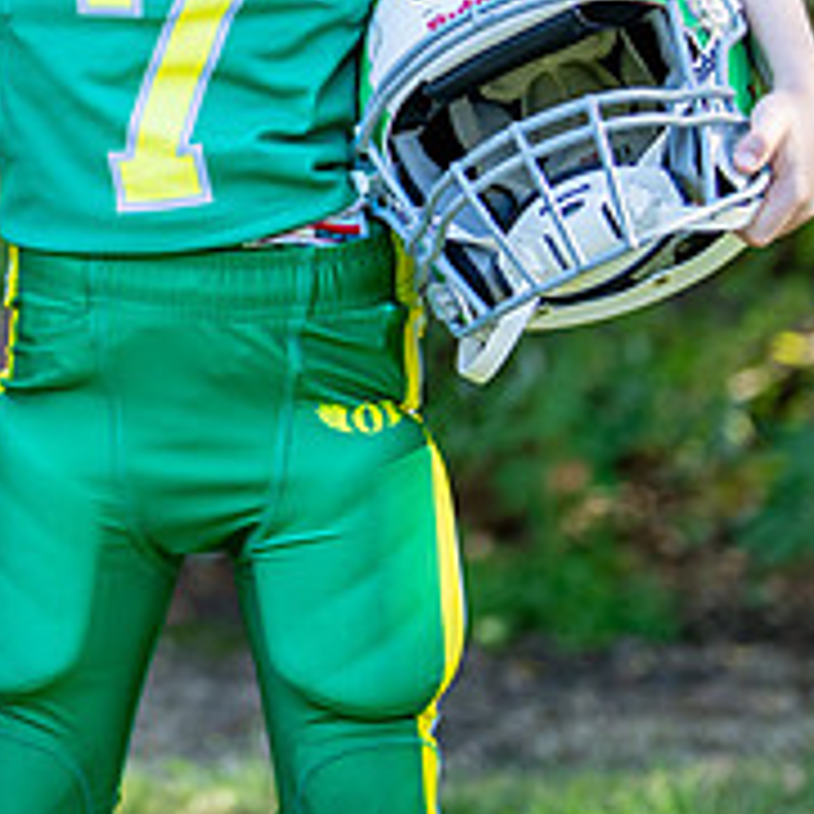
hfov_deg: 9.9
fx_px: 4656
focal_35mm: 175
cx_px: -31
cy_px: -8
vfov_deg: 9.9
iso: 100
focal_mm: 50
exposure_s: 1/1000
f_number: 1.2
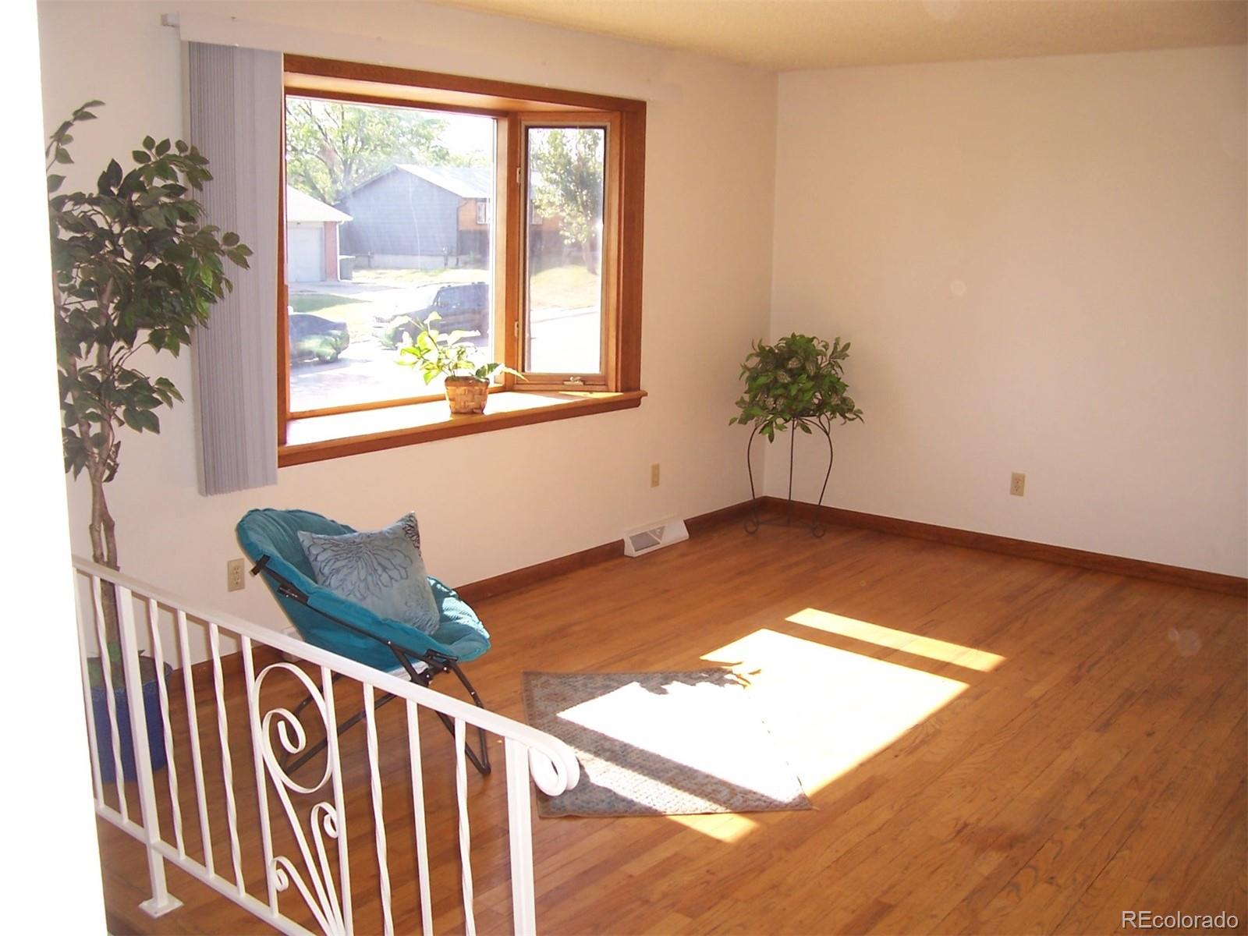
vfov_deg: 41.8
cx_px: 624
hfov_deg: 54.0
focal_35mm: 34
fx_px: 1226
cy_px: 468
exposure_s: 1/125
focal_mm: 5.6
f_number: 2.7
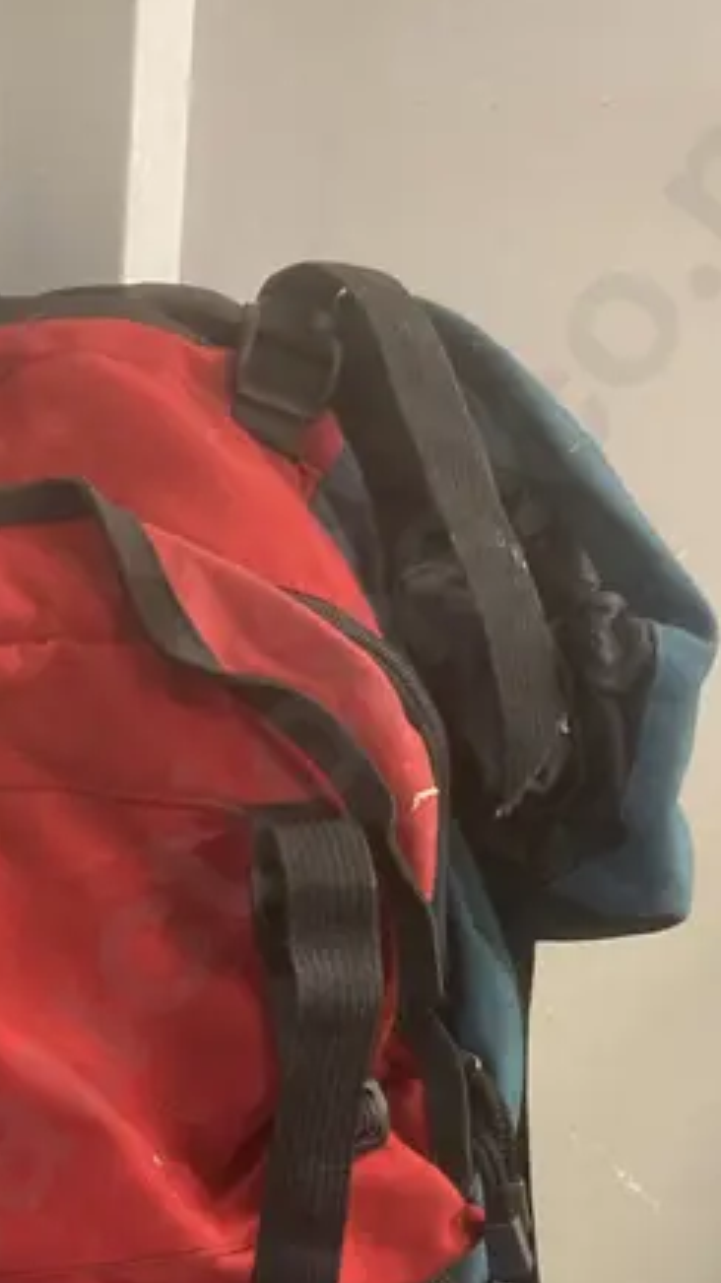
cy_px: 1268
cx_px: -83
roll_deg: -2.5
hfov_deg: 16.2
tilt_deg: -22.8
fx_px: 2448
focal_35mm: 72
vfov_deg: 27.7
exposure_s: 1/50
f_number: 1.8
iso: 320
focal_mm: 3.99
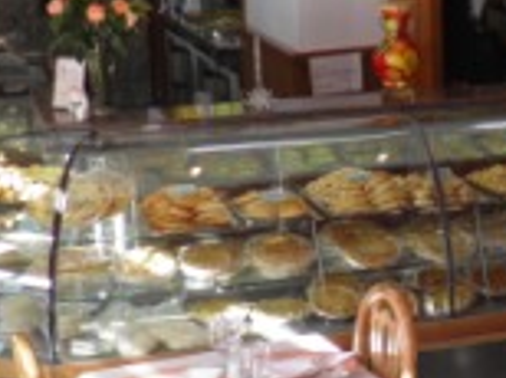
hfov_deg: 19.0
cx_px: 450
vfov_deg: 14.5
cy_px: 168
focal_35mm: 102
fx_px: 1489
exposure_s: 1/40
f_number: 3.1
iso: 50
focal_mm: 6.3
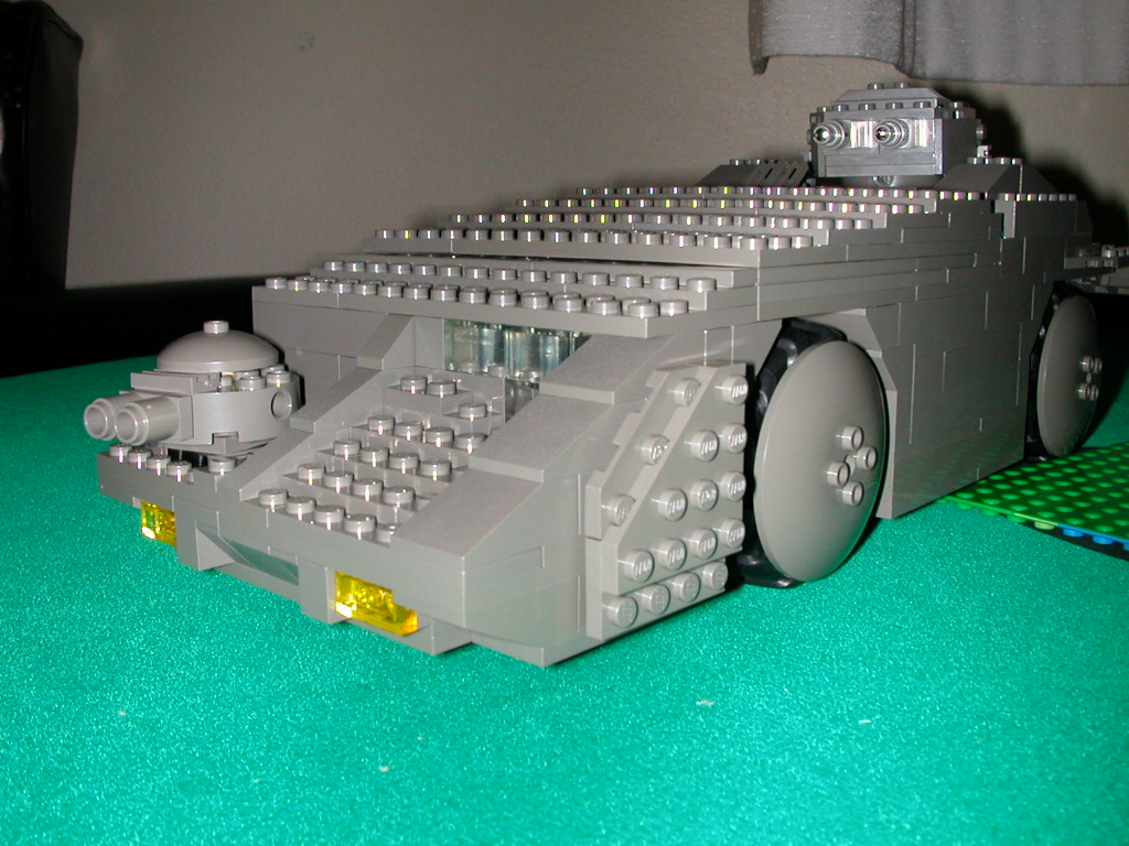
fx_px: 1207
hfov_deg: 50.1
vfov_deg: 38.7
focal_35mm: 37
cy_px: 423
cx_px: 564
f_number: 4.5
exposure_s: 1/59.9
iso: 100
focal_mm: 5.6
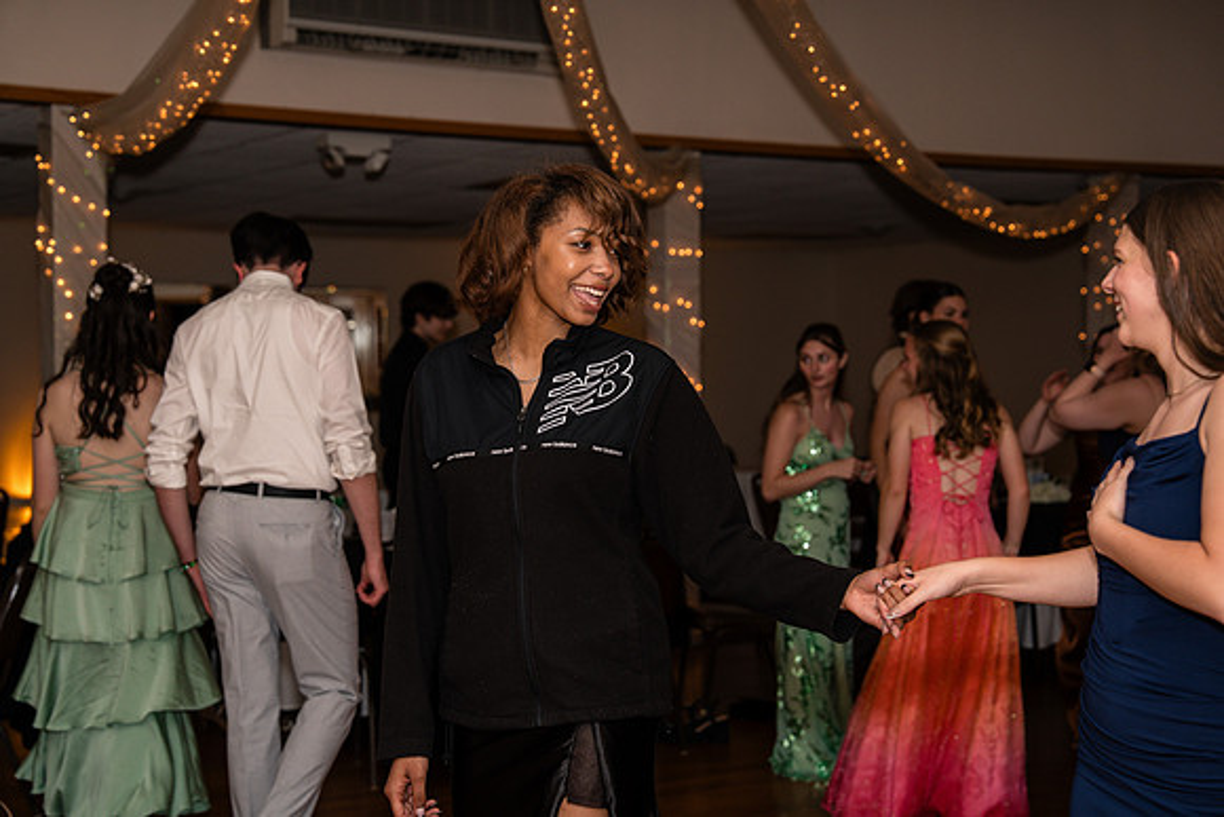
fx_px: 2380
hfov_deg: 28.8
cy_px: 408
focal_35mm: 70
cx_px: 612
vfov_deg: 19.5
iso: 400
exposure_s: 1/250
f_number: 4
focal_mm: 70
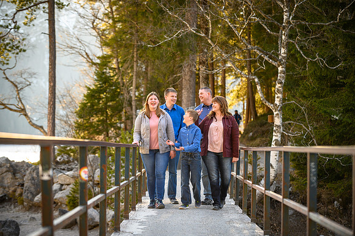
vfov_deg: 13.0
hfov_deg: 19.5
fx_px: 1035
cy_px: 118
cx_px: 178
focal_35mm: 105
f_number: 4
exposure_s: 1/200
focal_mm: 105
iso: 320
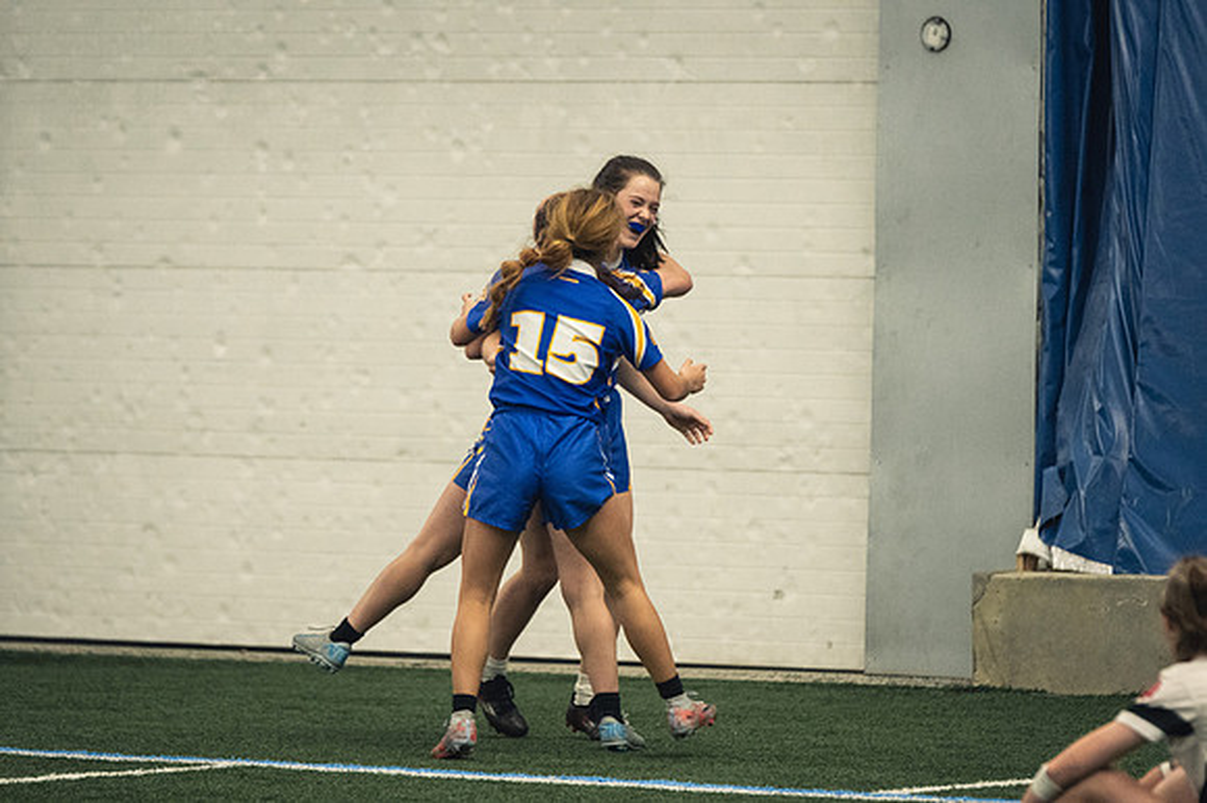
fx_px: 10052
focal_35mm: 300
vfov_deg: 4.6
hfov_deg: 6.9
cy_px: 402
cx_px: 604
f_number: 2.8
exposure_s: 1/500
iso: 3600
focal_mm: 200
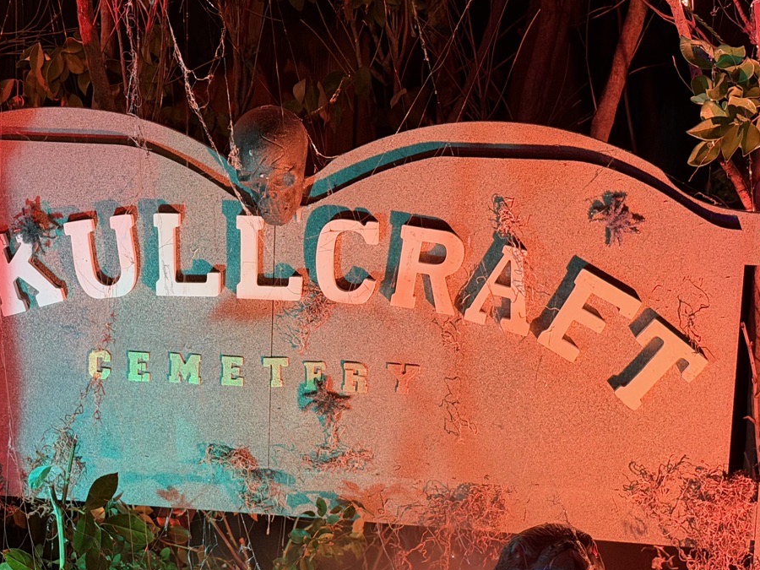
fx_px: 1756
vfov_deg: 18.4
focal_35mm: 80
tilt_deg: -11.7
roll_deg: -0.5
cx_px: 257
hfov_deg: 24.3
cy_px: 373
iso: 500
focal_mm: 6.76
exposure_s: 1/34
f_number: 1.78
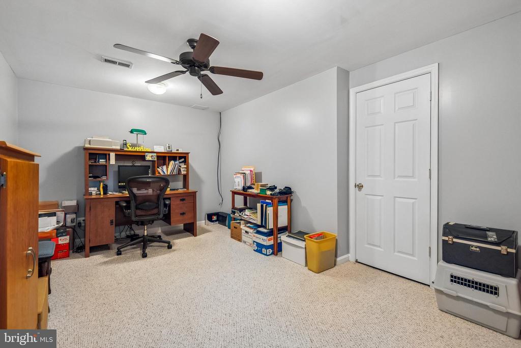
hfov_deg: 100.4
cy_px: 174
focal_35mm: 15
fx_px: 217
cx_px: 260
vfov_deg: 77.3
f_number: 5.6
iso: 400
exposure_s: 1/20
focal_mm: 10
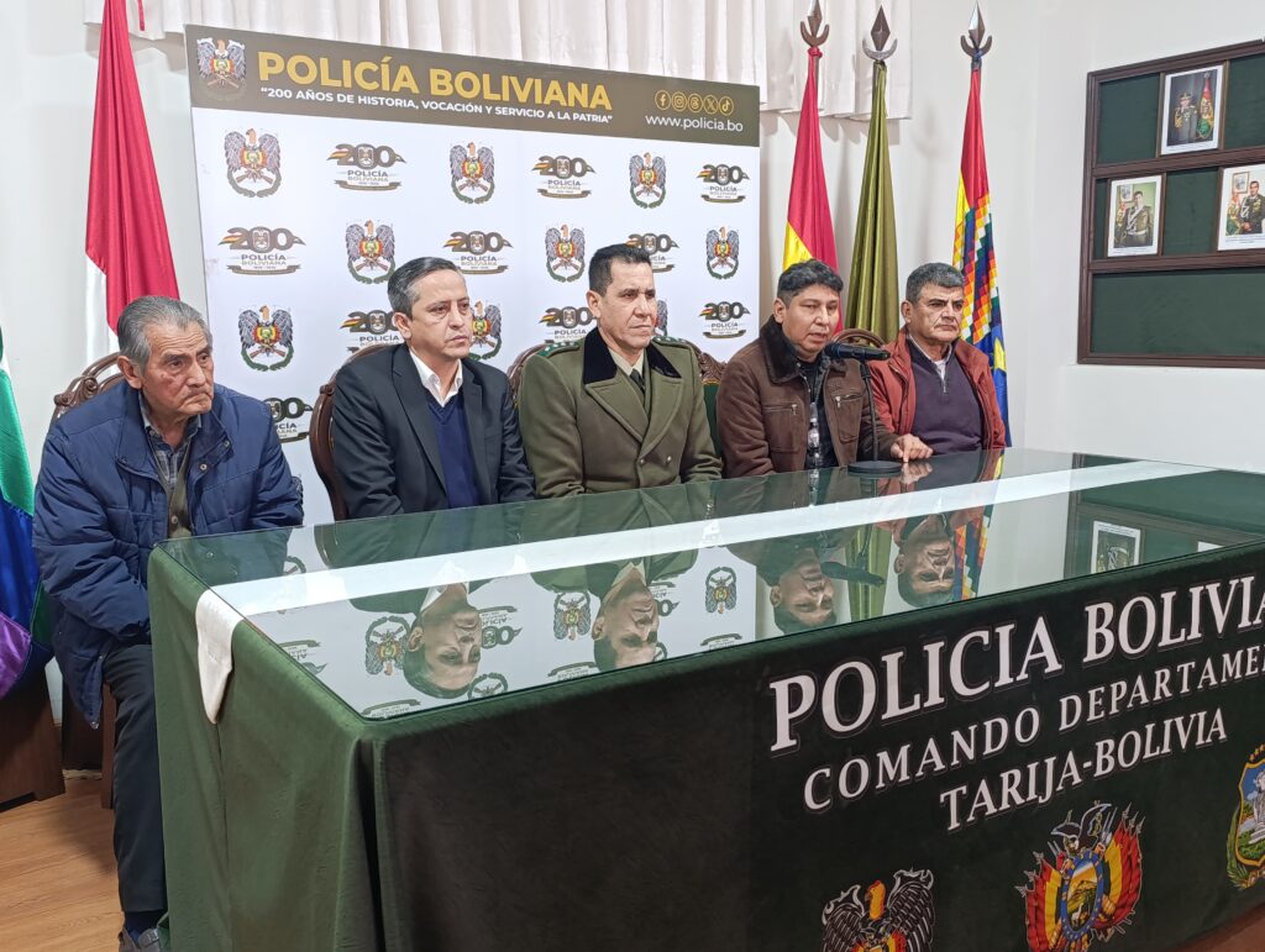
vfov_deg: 46.9
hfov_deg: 59.9
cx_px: 632
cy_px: 476
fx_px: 1098
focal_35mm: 30
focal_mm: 6.14
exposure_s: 1/50
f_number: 1.6
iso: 1000
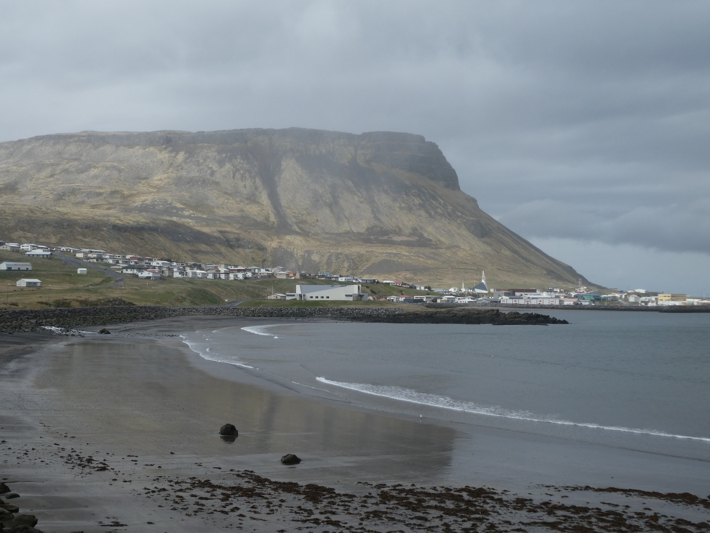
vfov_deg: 27.0
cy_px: 266
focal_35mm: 54
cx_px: 355
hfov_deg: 35.5
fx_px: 1108
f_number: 4.1
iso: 80
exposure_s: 1/640
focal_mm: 9.6
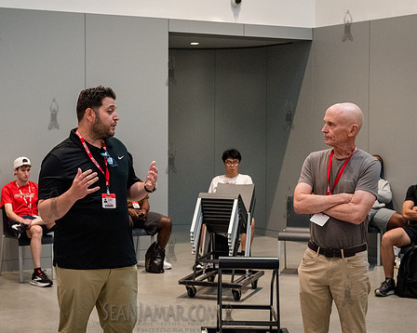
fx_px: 901
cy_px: 168
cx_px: 162
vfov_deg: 21.0
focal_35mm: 73
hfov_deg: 26.0
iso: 6400
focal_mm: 56
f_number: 4
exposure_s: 1/320
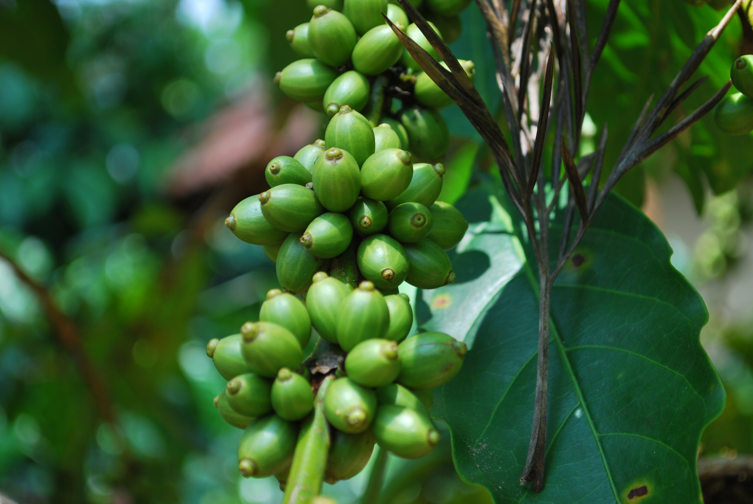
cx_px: 376
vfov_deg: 16.6
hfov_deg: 24.6
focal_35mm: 82
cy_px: 252
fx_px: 1728
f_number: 5.6
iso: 100
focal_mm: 55
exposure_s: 1/80
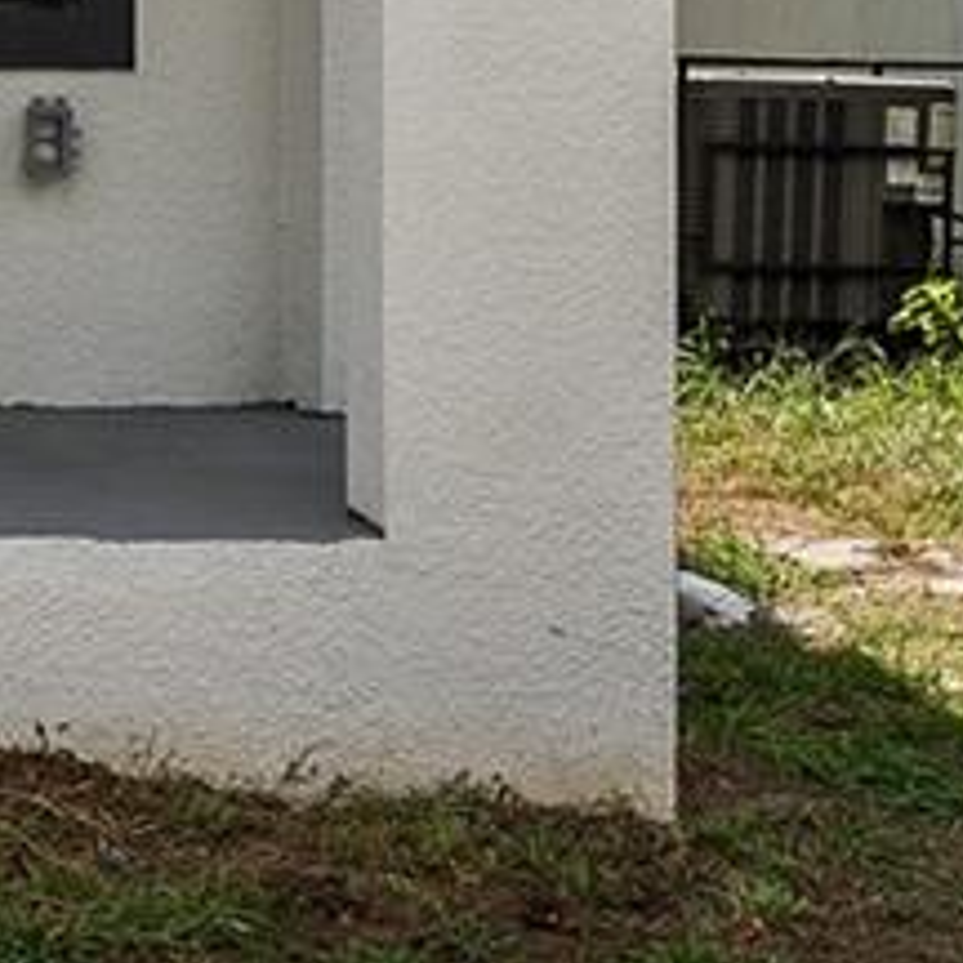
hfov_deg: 13.1
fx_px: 3966
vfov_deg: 13.6
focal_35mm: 126
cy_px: -4
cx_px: -473
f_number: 8
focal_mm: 20
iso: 100
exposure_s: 1/40
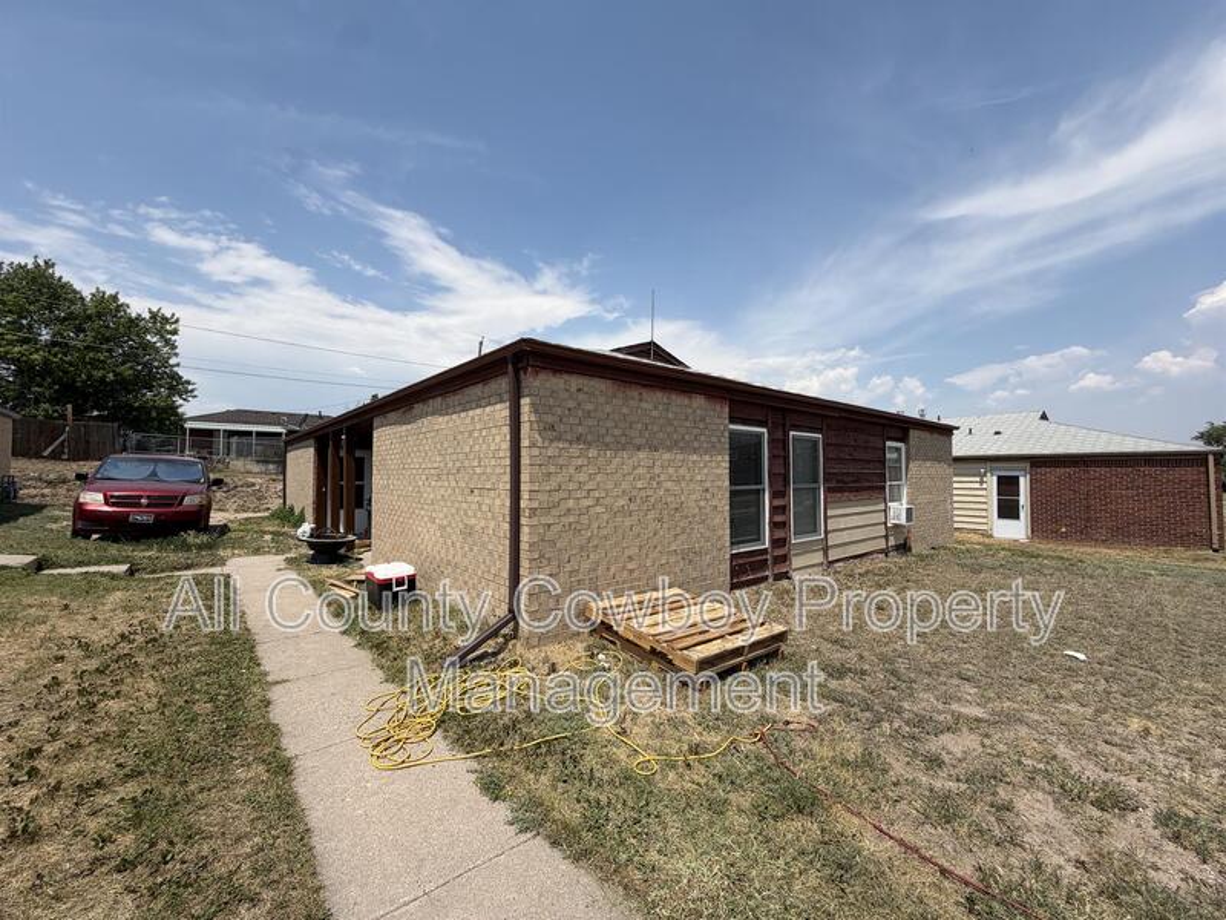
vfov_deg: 85.7
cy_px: 460
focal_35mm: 14
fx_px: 496
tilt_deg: +2.7
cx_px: 613
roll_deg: +0.5
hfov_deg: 102.1
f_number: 2.2
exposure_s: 1/1211
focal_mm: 2.22
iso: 20
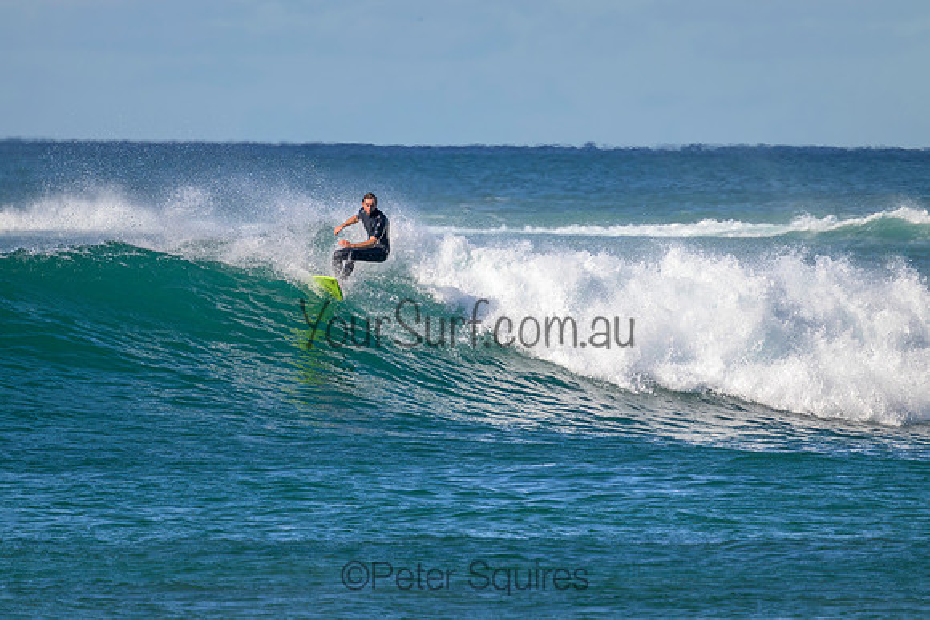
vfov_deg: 1.7
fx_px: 21531
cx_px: 465
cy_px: 310
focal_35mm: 833
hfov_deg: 2.5
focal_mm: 800
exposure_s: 1/2000
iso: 1000
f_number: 11
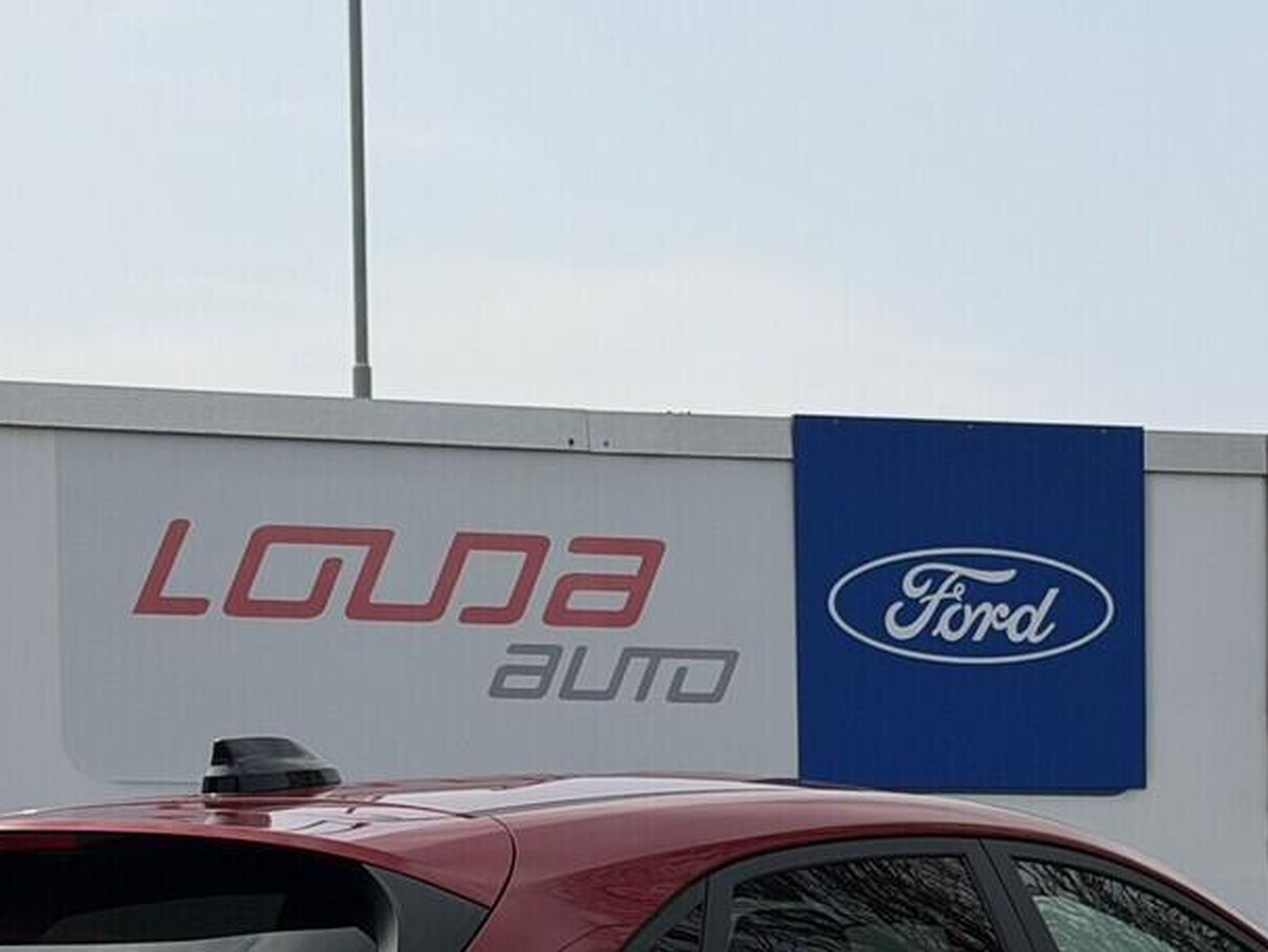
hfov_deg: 17.3
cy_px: 1080
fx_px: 4178
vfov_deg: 12.7
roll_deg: +1.2
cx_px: 573
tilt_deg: -0.7
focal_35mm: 114
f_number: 1.78
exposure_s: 1/7143
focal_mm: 6.76
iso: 64
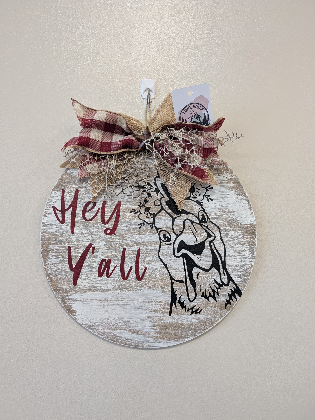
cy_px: 210
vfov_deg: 71.6
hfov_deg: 56.8
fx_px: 291
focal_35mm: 24
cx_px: 158
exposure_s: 1/60
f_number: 1.68
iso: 95
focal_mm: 6.9
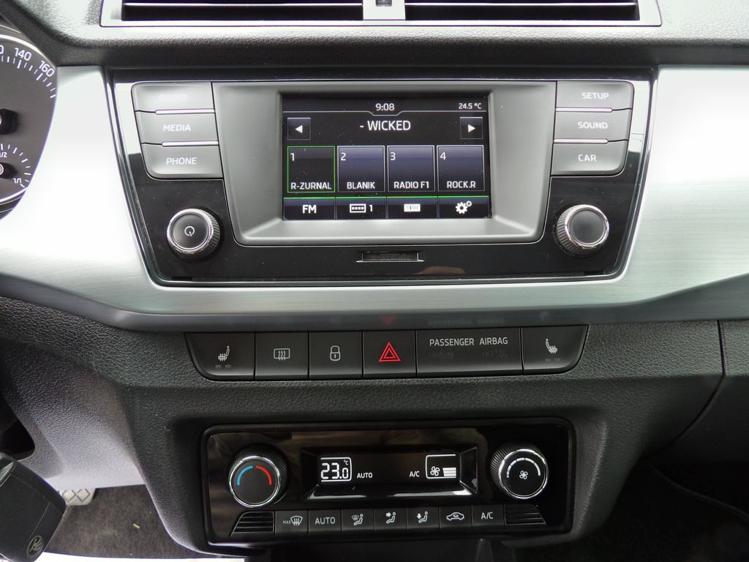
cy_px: 281
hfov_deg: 71.6
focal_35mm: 24
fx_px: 519
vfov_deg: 56.8
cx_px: 374
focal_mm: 4.3
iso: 144
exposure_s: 1/16
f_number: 3.2
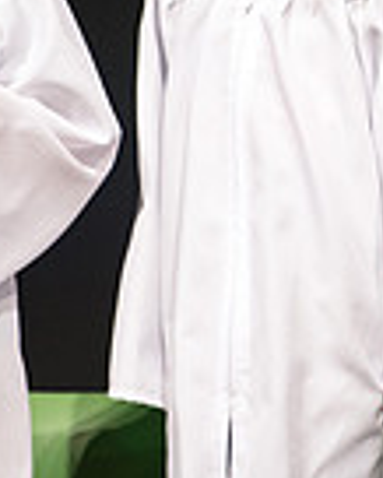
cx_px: 469
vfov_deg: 2.3
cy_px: 54
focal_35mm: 832
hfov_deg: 1.9
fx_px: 11776
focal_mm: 200
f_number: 2.8
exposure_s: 1/800
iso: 500
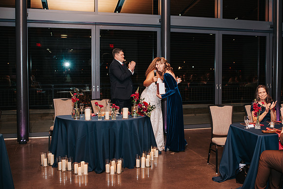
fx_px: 310
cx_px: 160
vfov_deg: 33.8
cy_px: 82
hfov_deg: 48.9
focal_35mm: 39
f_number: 2.8
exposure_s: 1/200
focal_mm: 35
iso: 1000
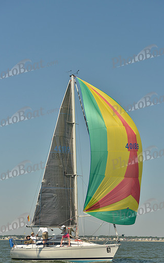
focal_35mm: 93
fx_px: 665
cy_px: 137
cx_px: 85
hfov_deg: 14.1
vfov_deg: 22.3
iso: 200
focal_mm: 80
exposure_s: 1/800
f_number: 5.6
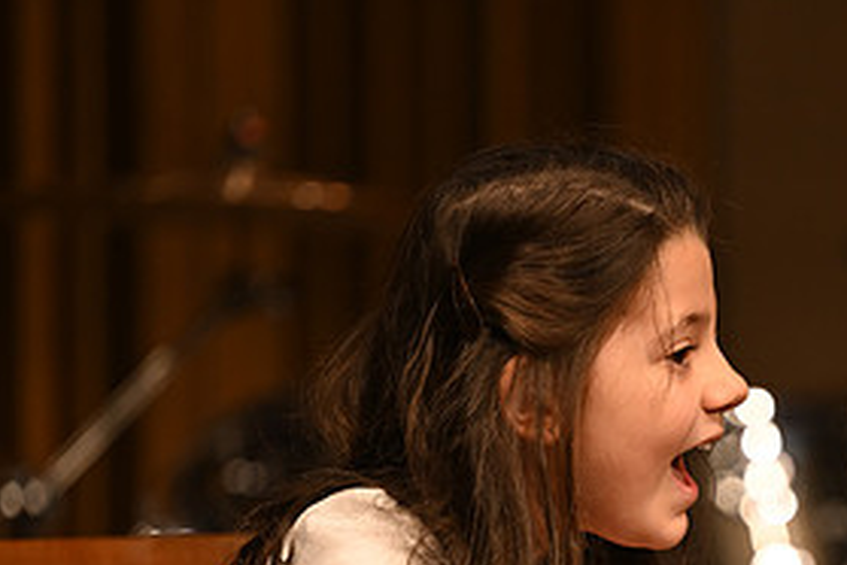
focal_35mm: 374
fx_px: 8799
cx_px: 677
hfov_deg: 5.5
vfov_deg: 3.7
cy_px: 579
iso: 1000
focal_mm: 180
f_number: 2.8
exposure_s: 1/400
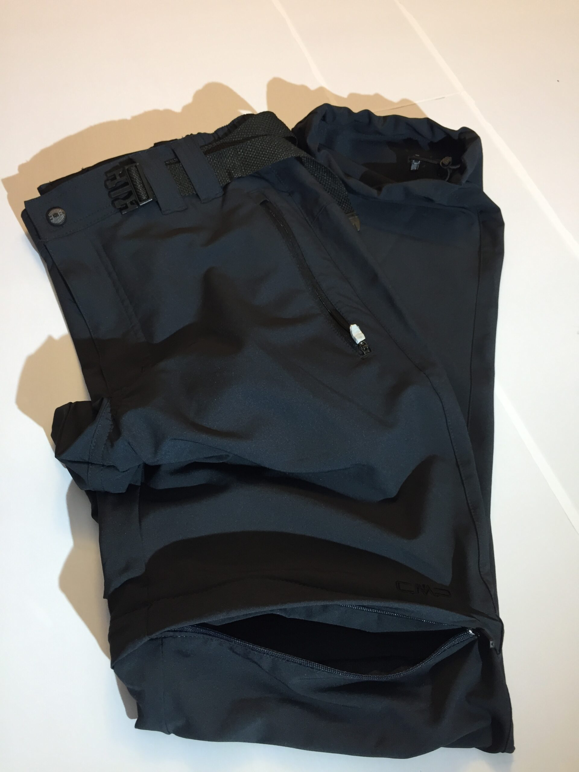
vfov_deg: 61.7
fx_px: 647
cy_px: 386
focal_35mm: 29
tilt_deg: -60.8
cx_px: 290
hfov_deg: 48.2
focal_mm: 4.15
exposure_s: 1/33
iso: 100
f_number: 2.2
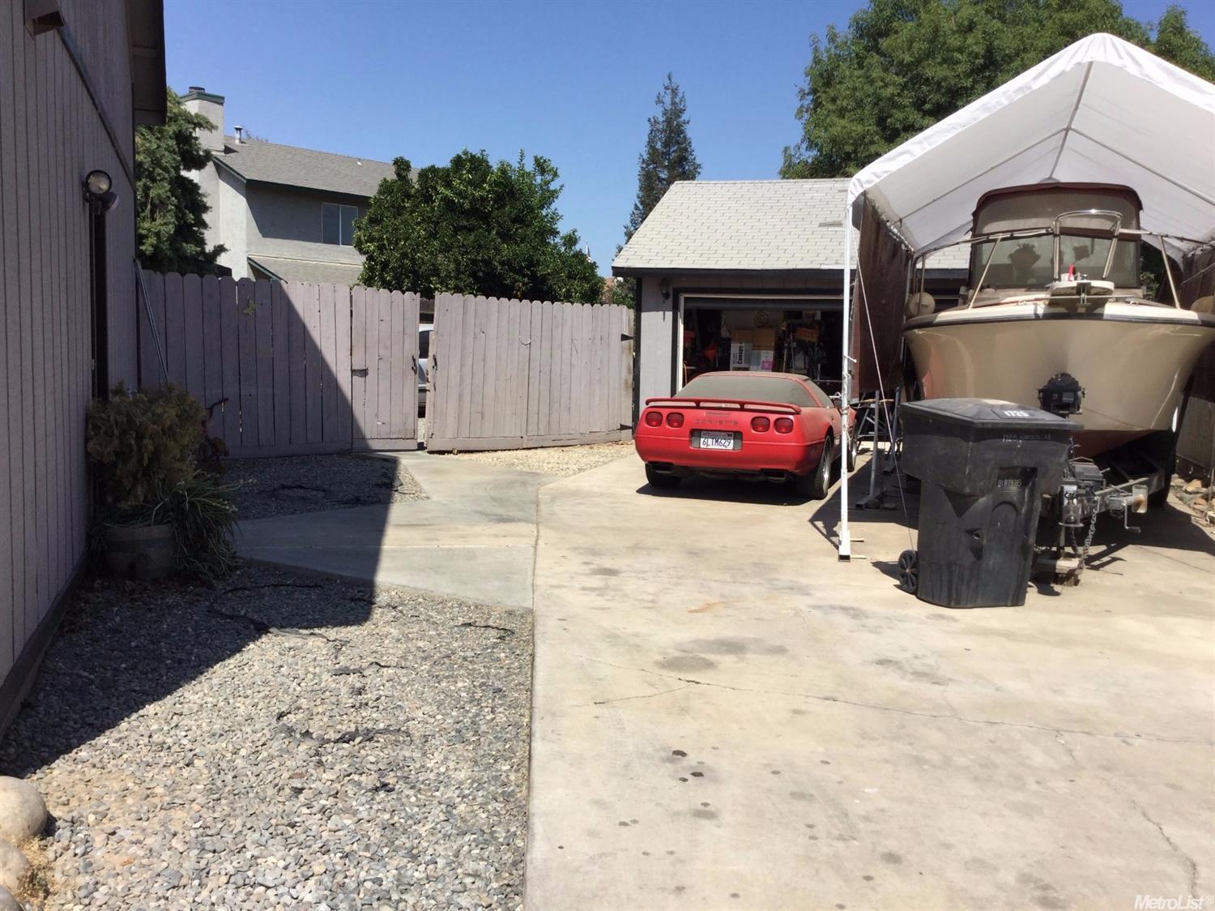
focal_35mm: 31
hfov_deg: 58.4
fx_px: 1088
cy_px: 456
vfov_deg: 45.4
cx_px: 608
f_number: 2.4
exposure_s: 1/1456
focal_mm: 3.3
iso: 25
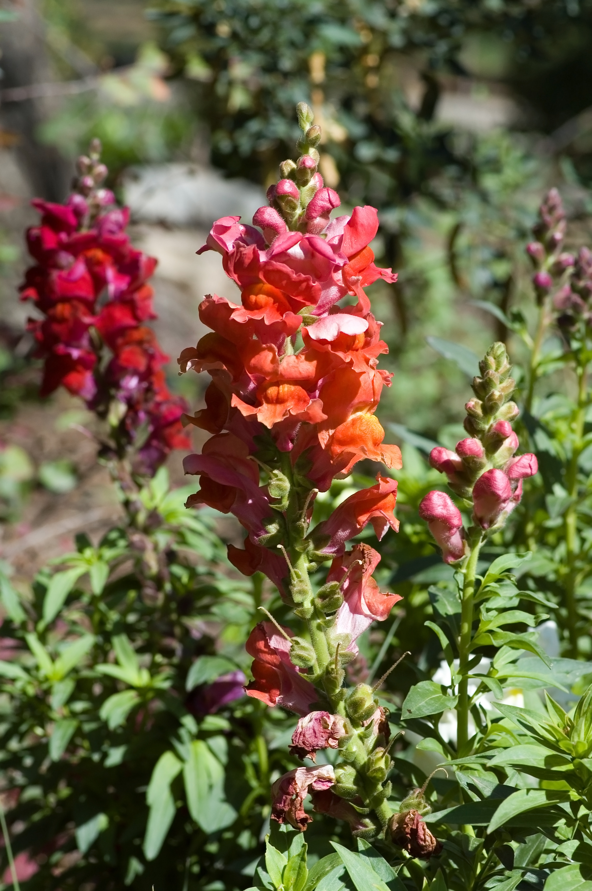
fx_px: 3707
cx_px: 296
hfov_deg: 9.1
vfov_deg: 13.7
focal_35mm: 150
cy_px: 446
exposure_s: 1/250
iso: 200
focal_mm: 100
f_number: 11
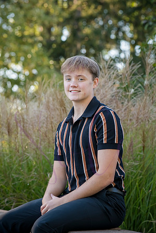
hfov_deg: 10.2
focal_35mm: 135
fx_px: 877
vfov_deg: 15.2
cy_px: 116
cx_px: 78
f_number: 5.6
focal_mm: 135
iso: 800
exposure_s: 1/320
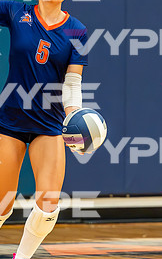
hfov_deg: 2.8
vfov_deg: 4.4
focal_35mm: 474
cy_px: 128
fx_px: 3346
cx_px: 115
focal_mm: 165
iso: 4500
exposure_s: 1/800
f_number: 2.8
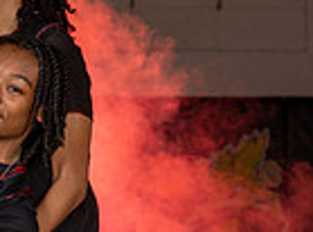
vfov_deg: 2.7
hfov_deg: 3.7
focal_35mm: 540
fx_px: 4862
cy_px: 249
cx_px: -95
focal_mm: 100
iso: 80
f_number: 6.3
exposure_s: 1/125
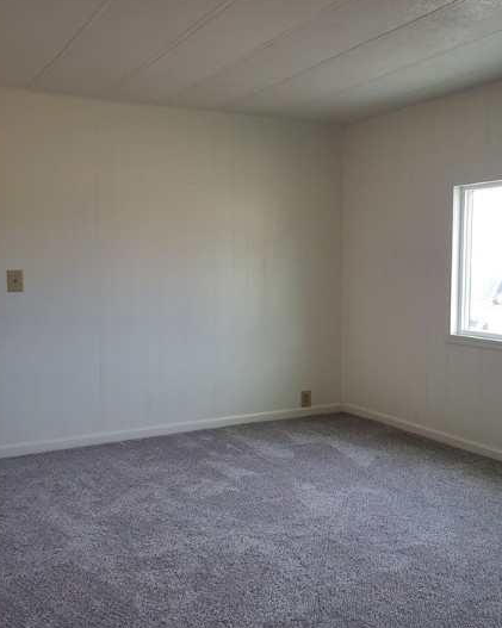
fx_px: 688
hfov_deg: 39.9
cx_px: 311
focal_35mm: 37
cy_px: 316
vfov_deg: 49.1
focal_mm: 4.3
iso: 100
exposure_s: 1/120
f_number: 2.4
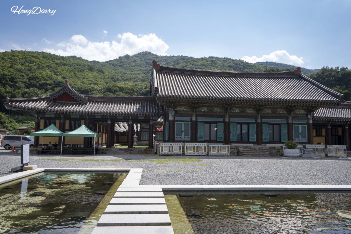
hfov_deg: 65.5
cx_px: 176
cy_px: 117
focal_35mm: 28
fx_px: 273
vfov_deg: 46.4
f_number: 10
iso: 100
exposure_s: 1/160
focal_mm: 28
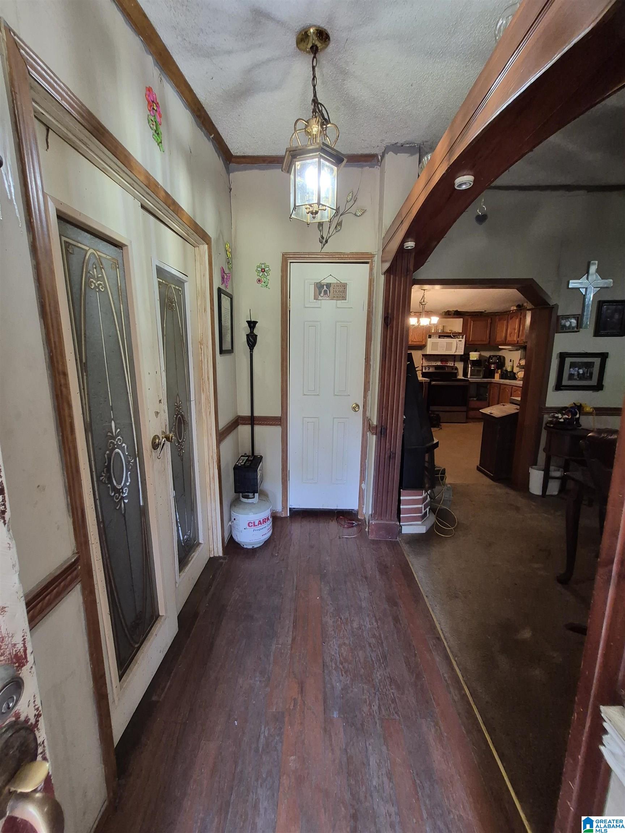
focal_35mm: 13
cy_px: 416
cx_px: 312
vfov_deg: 106.2
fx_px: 313
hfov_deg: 89.9
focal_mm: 1.74
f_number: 2.2
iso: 500
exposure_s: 1/60
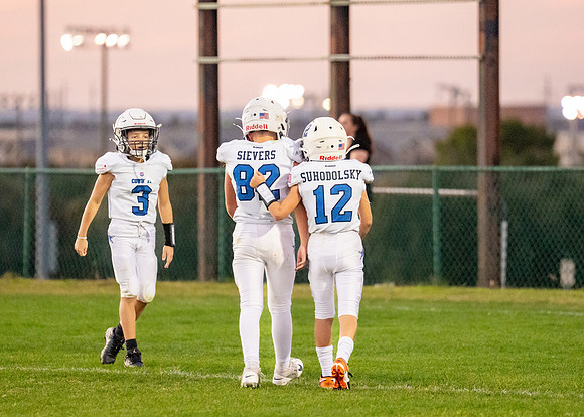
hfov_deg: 5.8
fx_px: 5718
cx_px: 305
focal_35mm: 345
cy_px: 193
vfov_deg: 4.2
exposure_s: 1/1000
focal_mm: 200
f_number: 2.8
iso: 6400
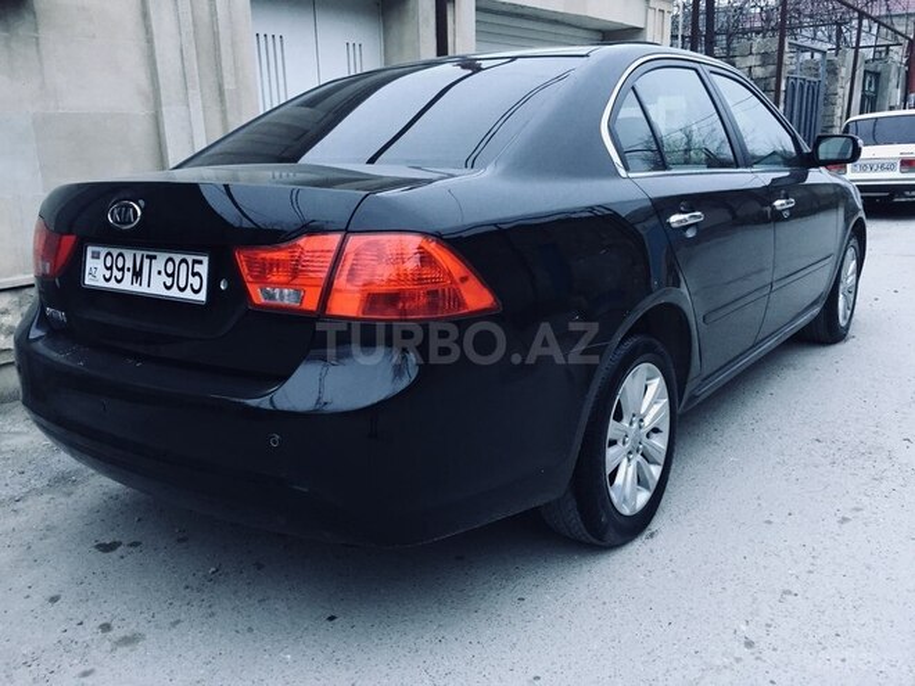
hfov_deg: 61.7
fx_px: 767
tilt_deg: -14.9
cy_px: 343
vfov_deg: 48.2
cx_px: 458
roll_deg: +0.6
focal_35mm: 29
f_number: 2.2
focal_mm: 4.15
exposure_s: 1/33
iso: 125
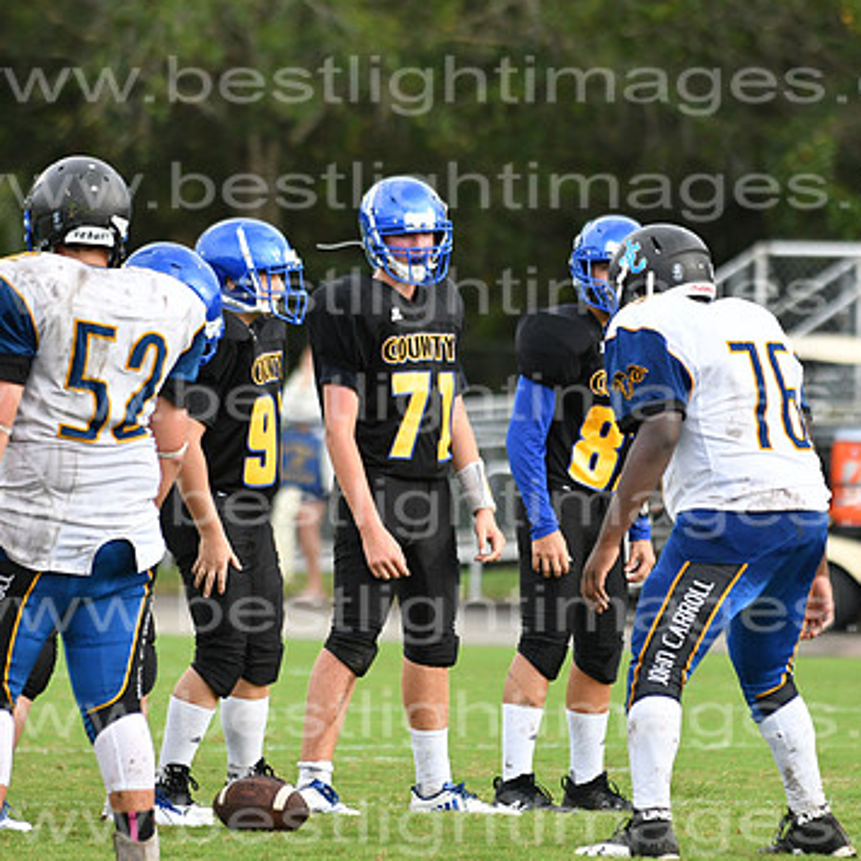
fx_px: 8189
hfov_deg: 6.0
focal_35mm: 291
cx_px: 493
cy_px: 456
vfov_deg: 6.0
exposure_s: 1/2000
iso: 800
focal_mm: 140
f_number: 3.5
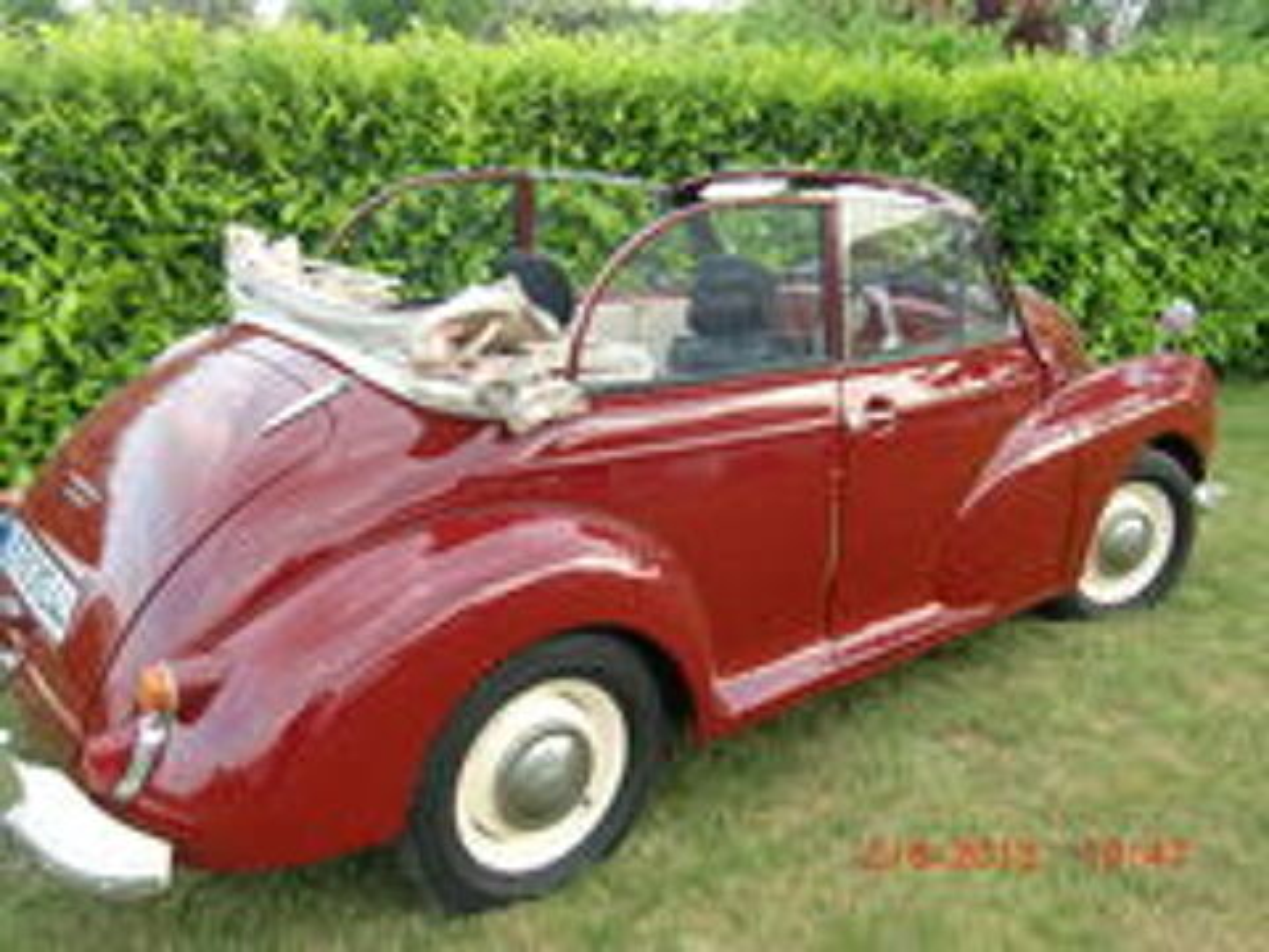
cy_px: 476
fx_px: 1063
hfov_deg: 61.7
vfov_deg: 48.2
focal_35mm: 29
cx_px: 634
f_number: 3.5
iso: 125
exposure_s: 1/60
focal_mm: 5.2
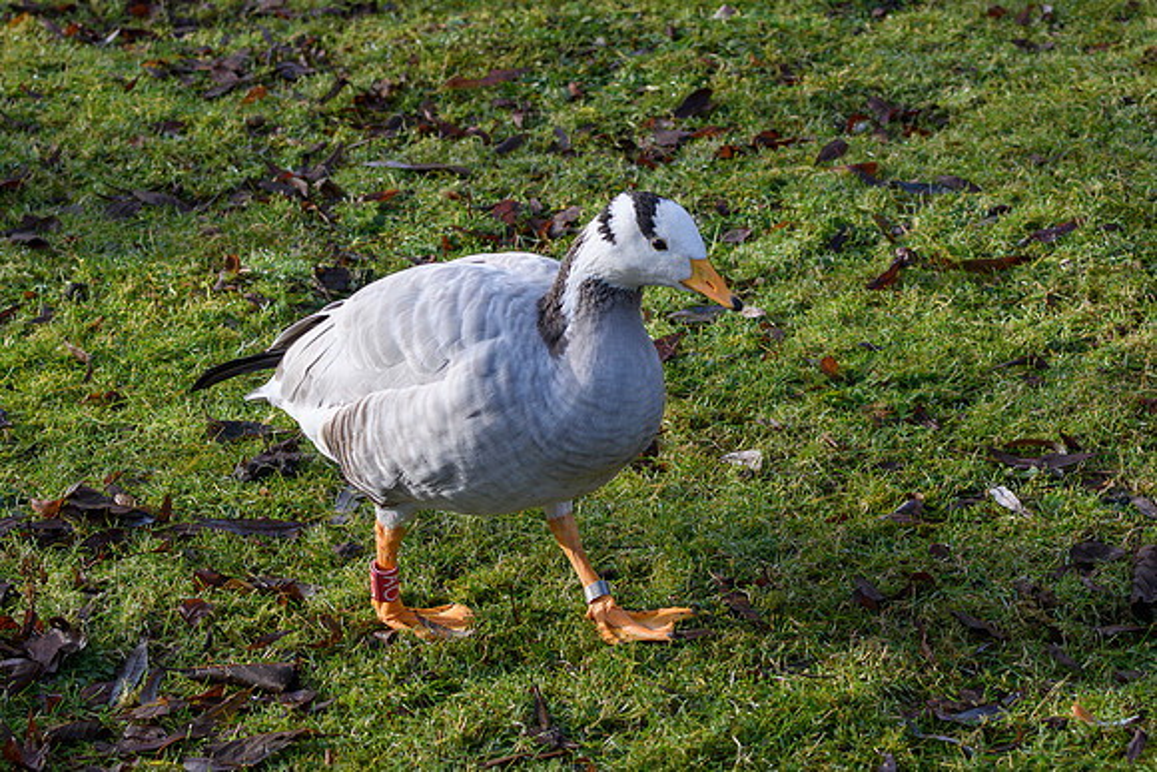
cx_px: 581
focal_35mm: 166
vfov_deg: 8.3
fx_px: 5347
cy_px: 339
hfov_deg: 12.4
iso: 1400
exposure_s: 1/1250
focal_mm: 98
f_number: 8
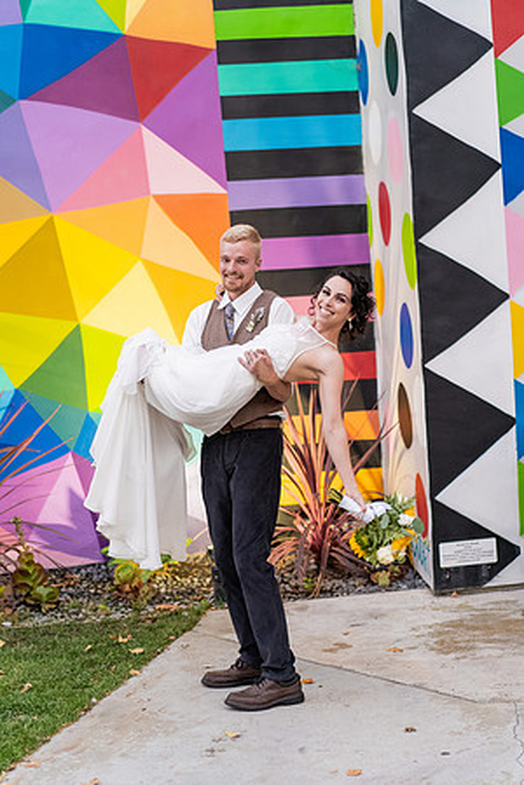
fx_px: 1201
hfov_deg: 24.6
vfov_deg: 36.2
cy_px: 392
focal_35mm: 55
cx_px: 262
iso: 500
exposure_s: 1/160
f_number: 2.2
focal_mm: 55
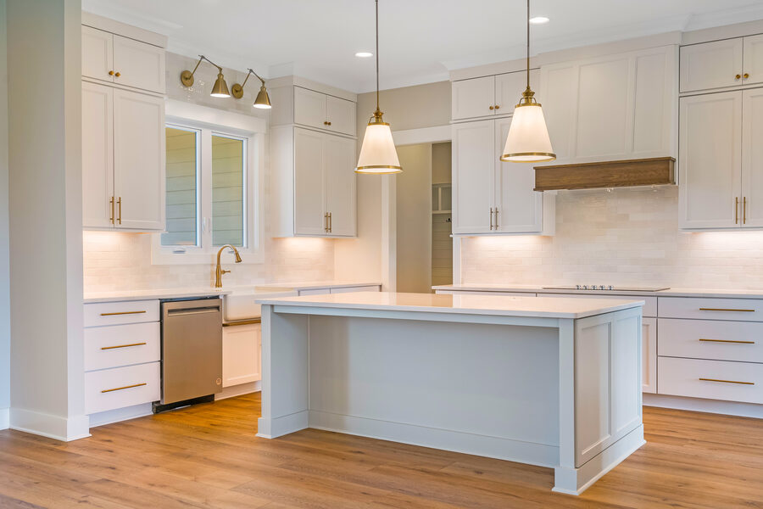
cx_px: 382
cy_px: 254
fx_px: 742
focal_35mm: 35
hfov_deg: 54.4
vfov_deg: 37.9
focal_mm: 35
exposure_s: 1/50
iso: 125
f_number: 6.3
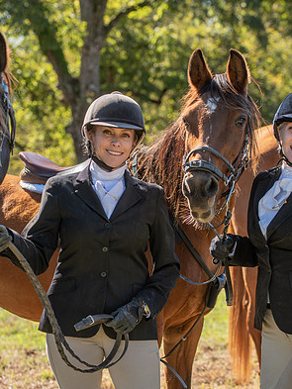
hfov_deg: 12.5
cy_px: 192
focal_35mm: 118
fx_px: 1326
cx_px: 96
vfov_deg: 16.7
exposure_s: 1/320
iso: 140
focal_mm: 70
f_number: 4
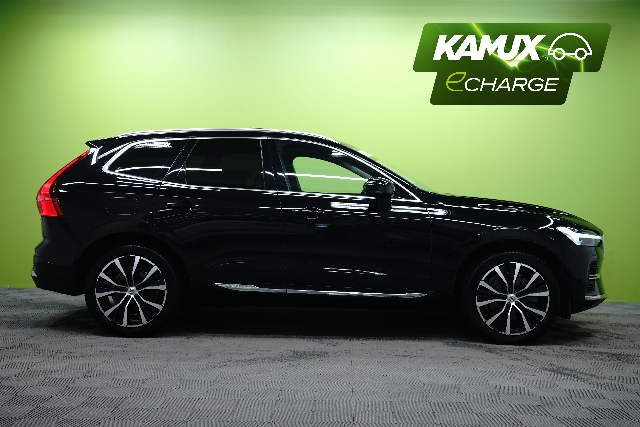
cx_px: 320
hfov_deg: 47.4
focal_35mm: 41
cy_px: 214
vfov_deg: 32.6
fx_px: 729
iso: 500
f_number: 8
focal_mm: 41
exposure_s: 1/6
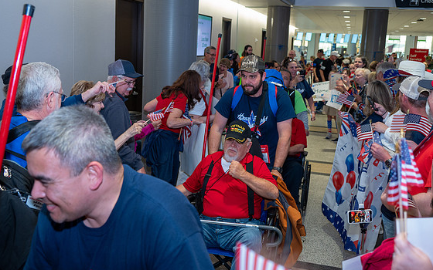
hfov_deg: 51.5
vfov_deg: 33.6
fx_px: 448
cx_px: 210
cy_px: 123
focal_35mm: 38
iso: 1100
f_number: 4.8
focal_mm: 36
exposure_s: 1/40
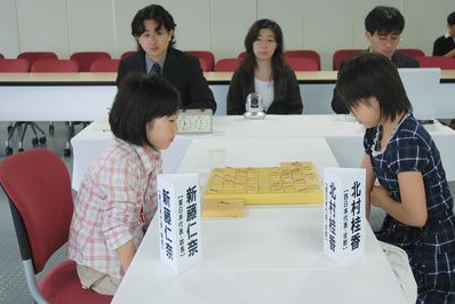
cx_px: 255
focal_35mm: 53
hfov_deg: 37.7
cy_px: 137
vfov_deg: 25.8
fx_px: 665
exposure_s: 1/40
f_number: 4
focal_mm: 31
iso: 200
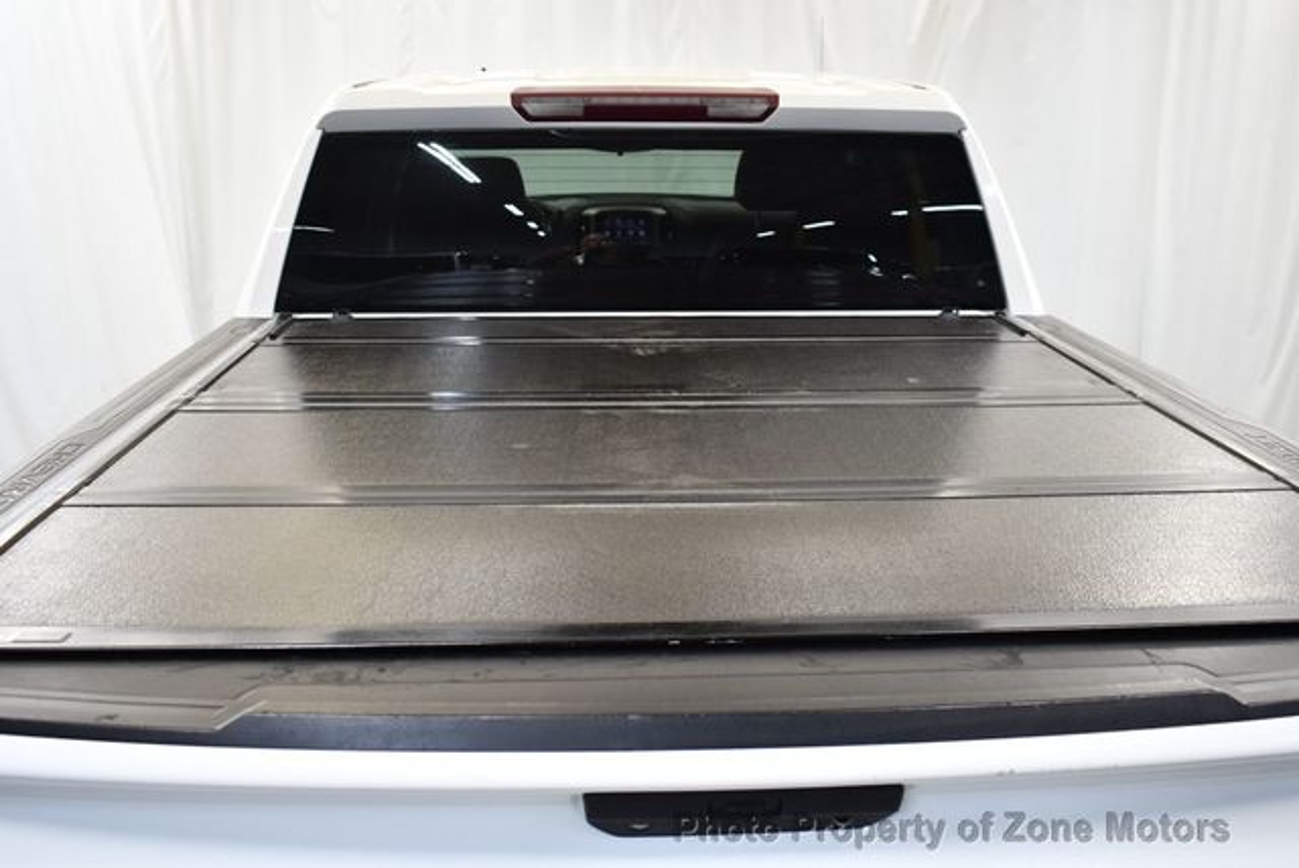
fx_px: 1300
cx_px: 650
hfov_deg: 53.1
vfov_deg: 36.9
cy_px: 434
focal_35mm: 36
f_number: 3.5
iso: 1250
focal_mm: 18
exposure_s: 1/125
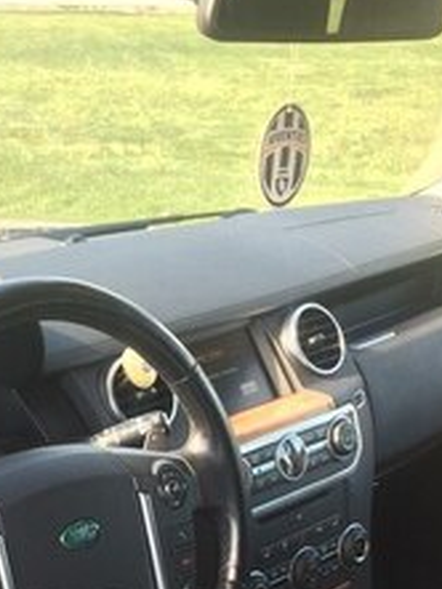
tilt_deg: -31.7
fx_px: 1106
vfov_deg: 27.6
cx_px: 75
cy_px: 624
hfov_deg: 22.2
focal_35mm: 65
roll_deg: +1.4
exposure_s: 1/100
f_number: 2.2
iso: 50
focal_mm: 4.15
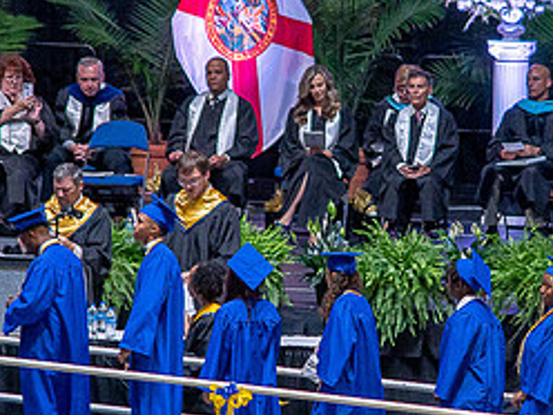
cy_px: 252
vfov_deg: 2.6
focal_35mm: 562
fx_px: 8978
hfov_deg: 3.5
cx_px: 350
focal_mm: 250
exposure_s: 1/200
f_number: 5.6
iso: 1600
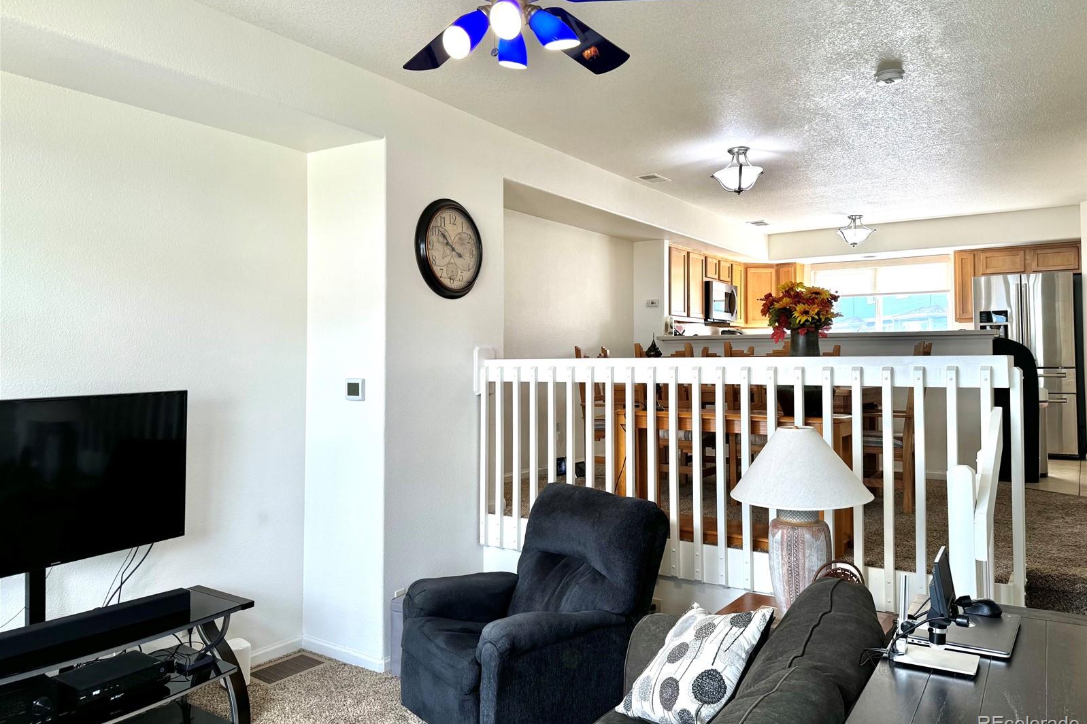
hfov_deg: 71.5
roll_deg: +1.2
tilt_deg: +2.1
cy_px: 330
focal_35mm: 25
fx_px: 755
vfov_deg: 51.2
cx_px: 544
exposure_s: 1/120
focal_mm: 6.76
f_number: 1.78
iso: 80
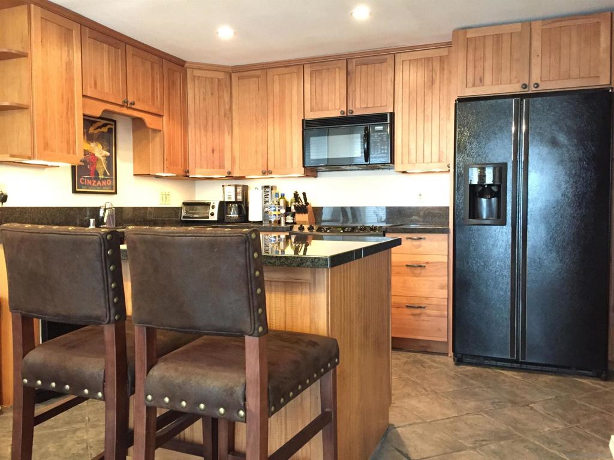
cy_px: 230
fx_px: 514
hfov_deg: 61.7
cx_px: 307
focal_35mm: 29
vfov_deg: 48.2
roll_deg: -0.6
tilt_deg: -3.5
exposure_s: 1/15
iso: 400
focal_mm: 4.15
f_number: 2.2
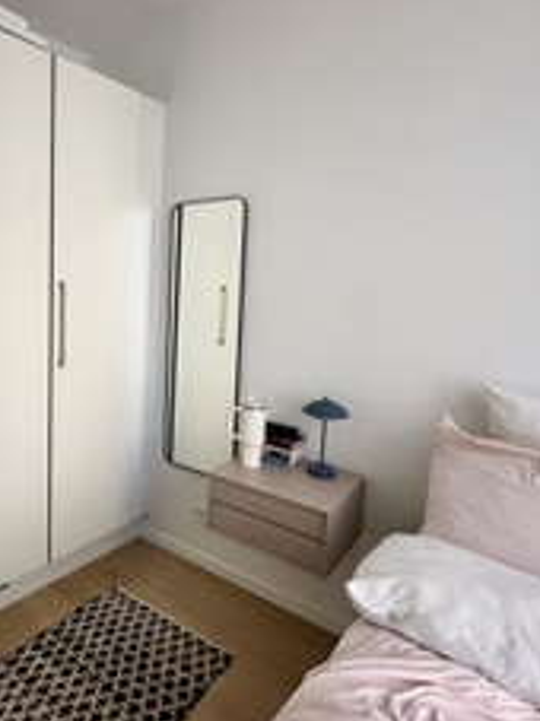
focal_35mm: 23
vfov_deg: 73.8
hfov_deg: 55.8
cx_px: 132
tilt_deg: -5.7
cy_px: 334
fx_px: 479
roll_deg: -1.0
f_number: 2.2
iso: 125
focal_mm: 2.22
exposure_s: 1/99
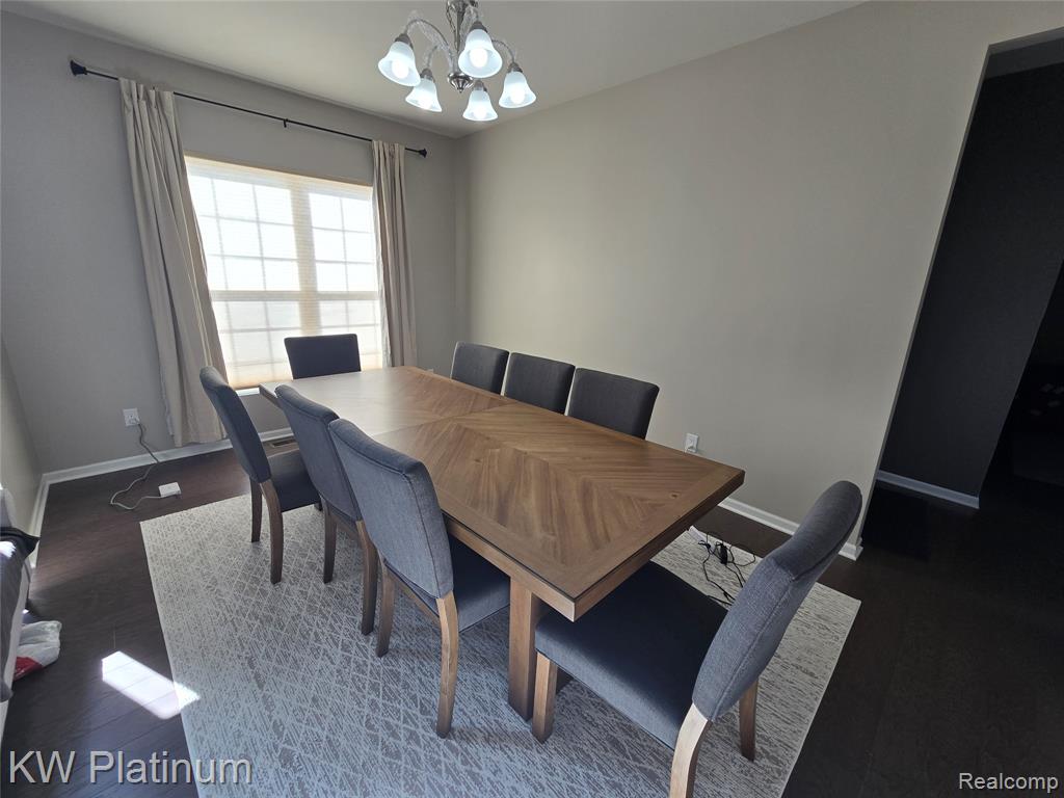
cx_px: 532
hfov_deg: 106.2
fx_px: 400
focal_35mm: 13
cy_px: 399
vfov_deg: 89.9
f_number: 2.2
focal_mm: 2.2
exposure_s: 1/120
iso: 64
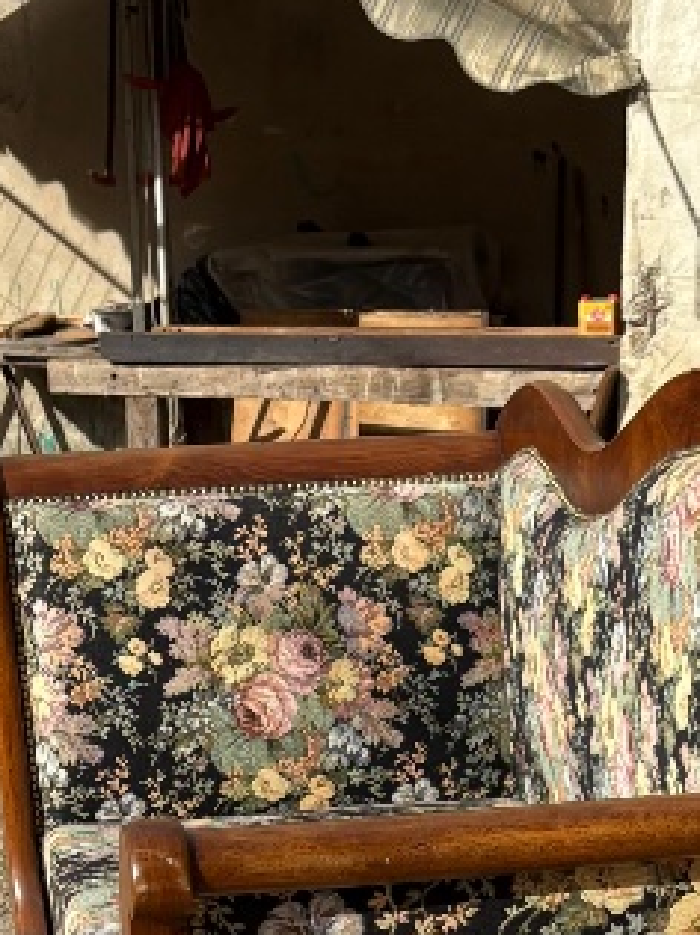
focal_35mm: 99
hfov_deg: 14.8
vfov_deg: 18.7
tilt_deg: -20.7
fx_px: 2671
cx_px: 611
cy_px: 1158
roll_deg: -2.6
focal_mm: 5.96
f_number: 1.6
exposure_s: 1/3623
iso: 50
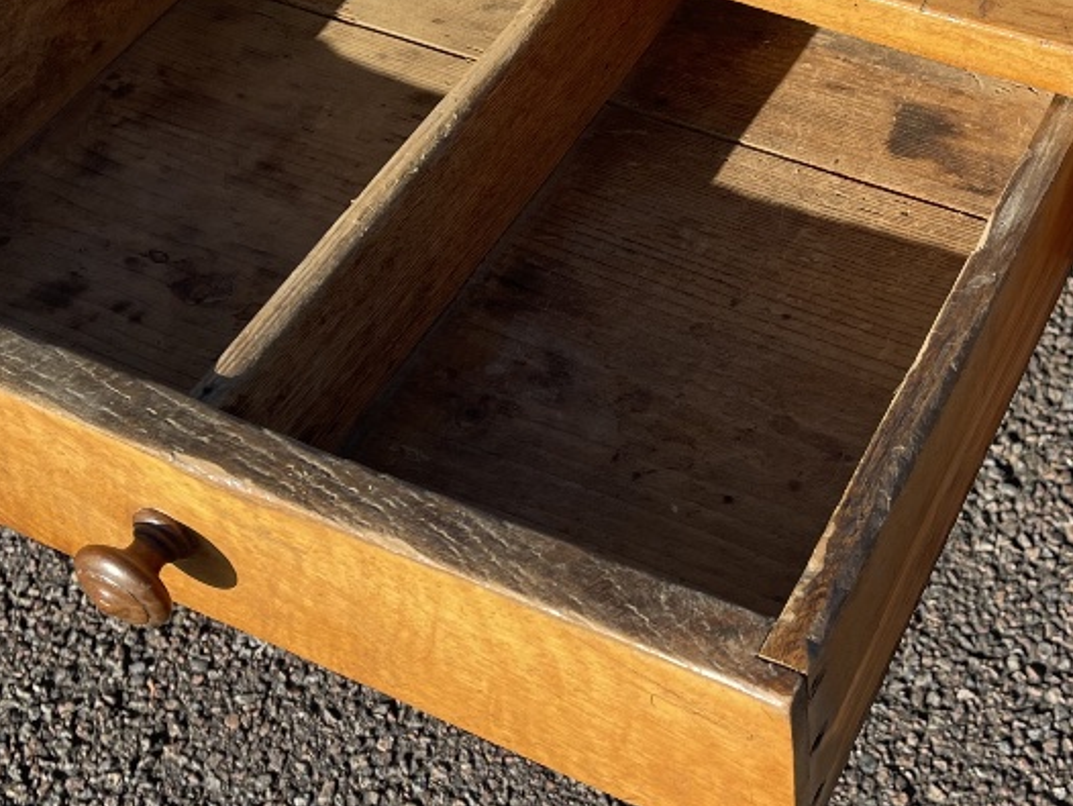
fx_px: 1768
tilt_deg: -47.8
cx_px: 710
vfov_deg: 25.4
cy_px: 222
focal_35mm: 57
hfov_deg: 33.5
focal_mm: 5.1
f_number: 1.6
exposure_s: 1/1370
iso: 32
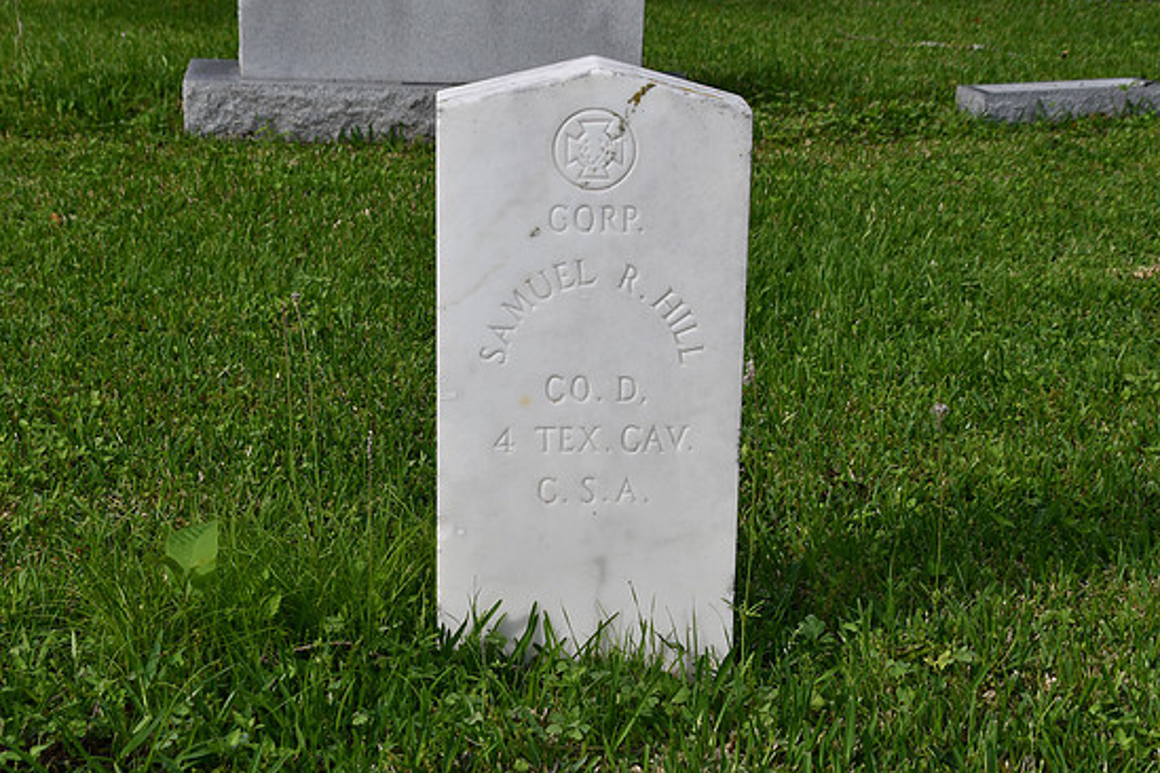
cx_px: 606
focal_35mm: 74
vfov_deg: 18.4
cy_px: 390
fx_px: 2384
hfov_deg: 27.3
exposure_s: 1/250
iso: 180
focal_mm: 35
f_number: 8
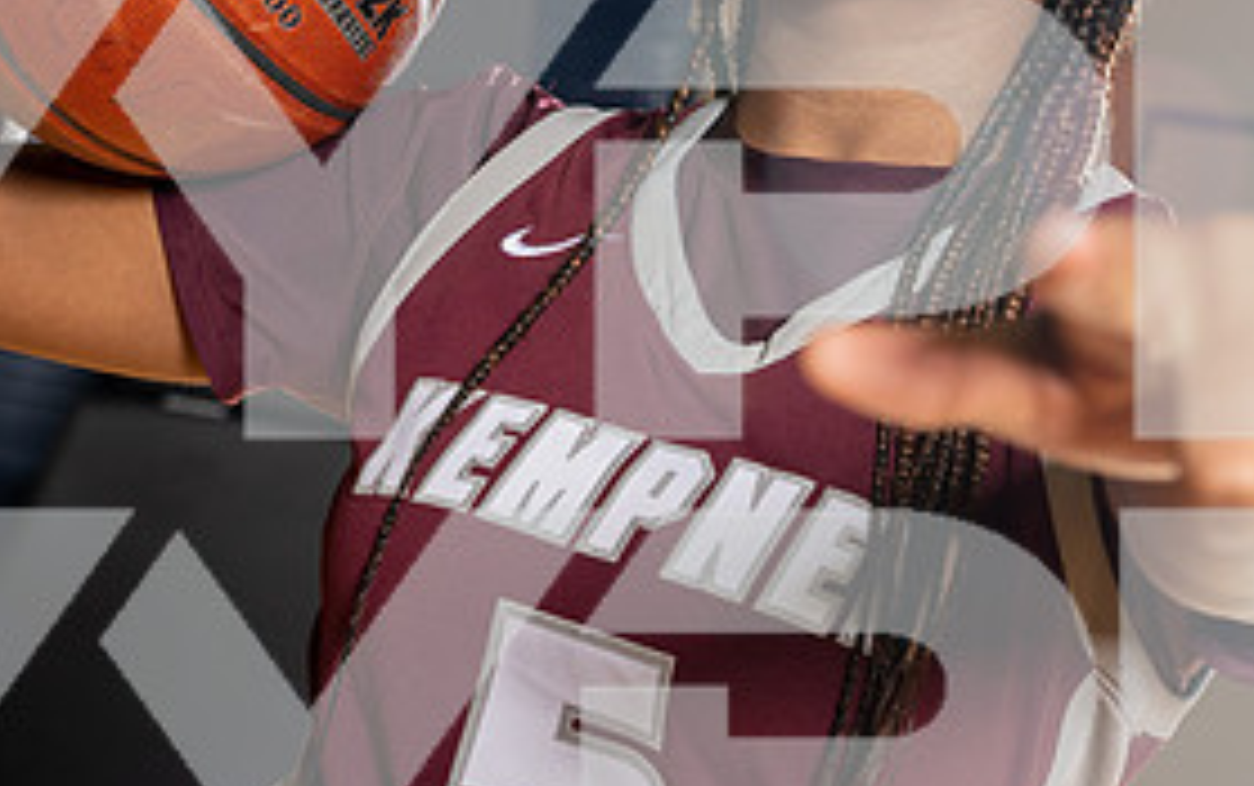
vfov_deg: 12.1
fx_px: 3695
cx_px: 508
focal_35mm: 108
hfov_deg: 19.2
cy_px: 204
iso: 640
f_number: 5.6
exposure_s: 1/250
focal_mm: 51
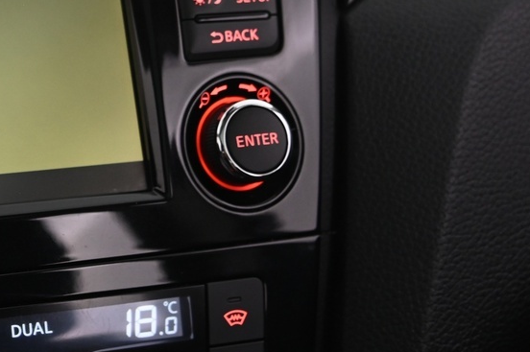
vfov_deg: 13.5
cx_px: -197
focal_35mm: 100
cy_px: 40
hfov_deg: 18.7
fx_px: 1471
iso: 1000
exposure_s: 1/15
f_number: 4
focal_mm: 34
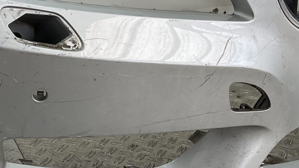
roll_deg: -2.4
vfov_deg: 15.7
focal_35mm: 77
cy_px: 70
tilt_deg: -21.4
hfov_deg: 27.5
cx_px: 119
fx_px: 611
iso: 16
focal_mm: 3
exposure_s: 1/189
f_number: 1.8
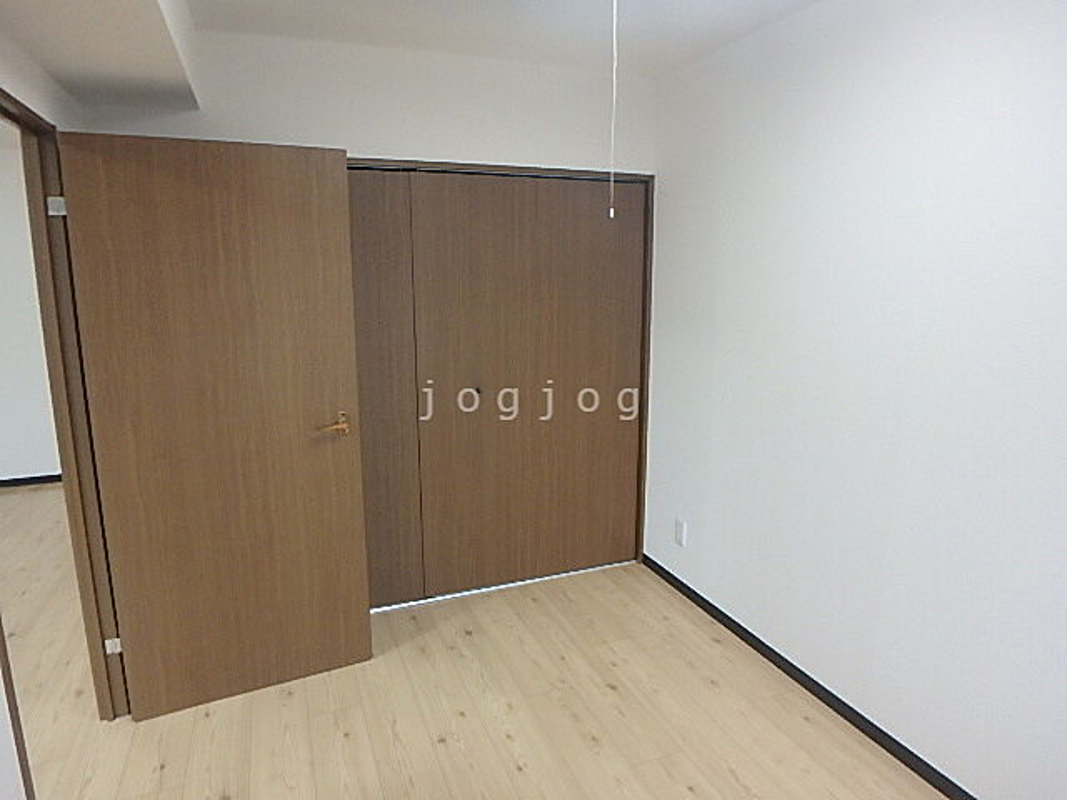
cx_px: 534
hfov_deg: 79.0
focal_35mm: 21
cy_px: 400
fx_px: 647
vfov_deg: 63.4
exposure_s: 1/30
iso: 400
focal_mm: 3.7
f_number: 3.5
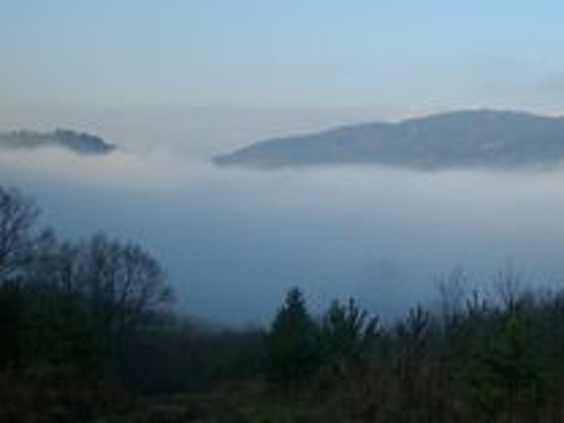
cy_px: 187
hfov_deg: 28.2
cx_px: 475
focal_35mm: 67
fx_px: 1092
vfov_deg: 21.9
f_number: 5.6
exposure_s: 1/239
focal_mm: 6.2
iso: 50
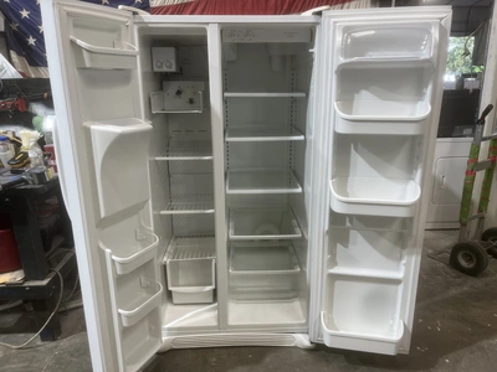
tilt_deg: -16.4
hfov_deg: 67.3
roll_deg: +1.3
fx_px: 373
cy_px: 186
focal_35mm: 26
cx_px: 248
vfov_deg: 53.1
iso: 80
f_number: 1.6
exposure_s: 1/60
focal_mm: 5.1
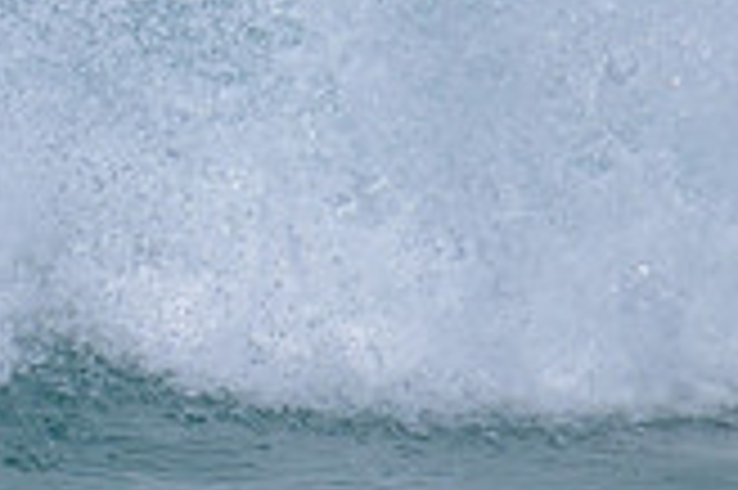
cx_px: -756
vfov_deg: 0.4
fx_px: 73315
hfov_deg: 0.6
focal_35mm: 3580
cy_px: -214
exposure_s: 1/2000
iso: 450
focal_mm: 800
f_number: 11
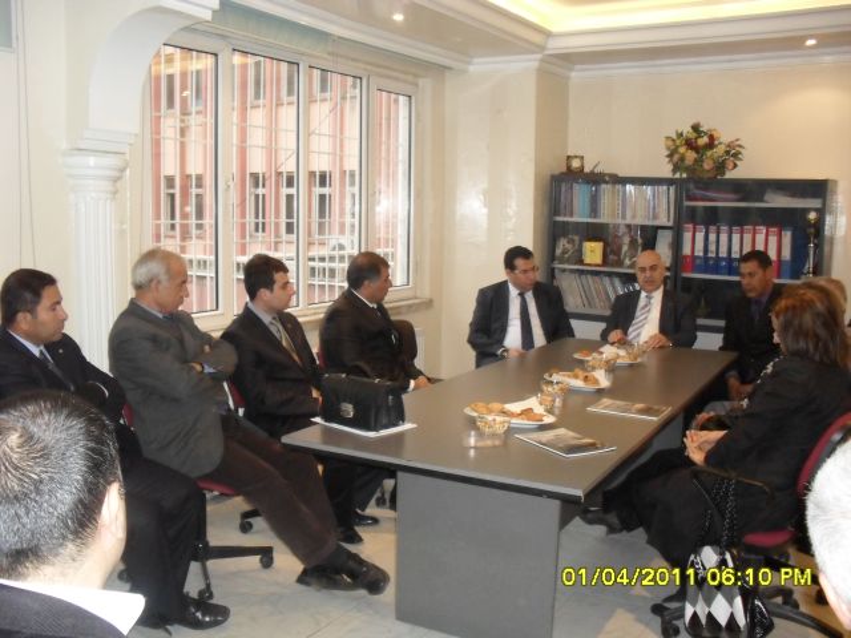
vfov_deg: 40.7
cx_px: 426
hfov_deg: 52.6
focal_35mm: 35
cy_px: 319
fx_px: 860
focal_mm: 6.3
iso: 320
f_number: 3.2
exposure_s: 1/45
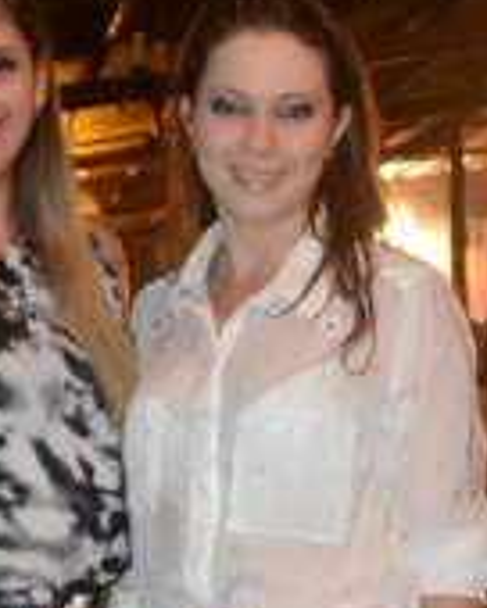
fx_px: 1495
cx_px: 59
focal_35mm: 83
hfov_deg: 18.2
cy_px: 469
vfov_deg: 22.8
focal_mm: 20
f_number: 3.5
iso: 2500
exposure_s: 1/60
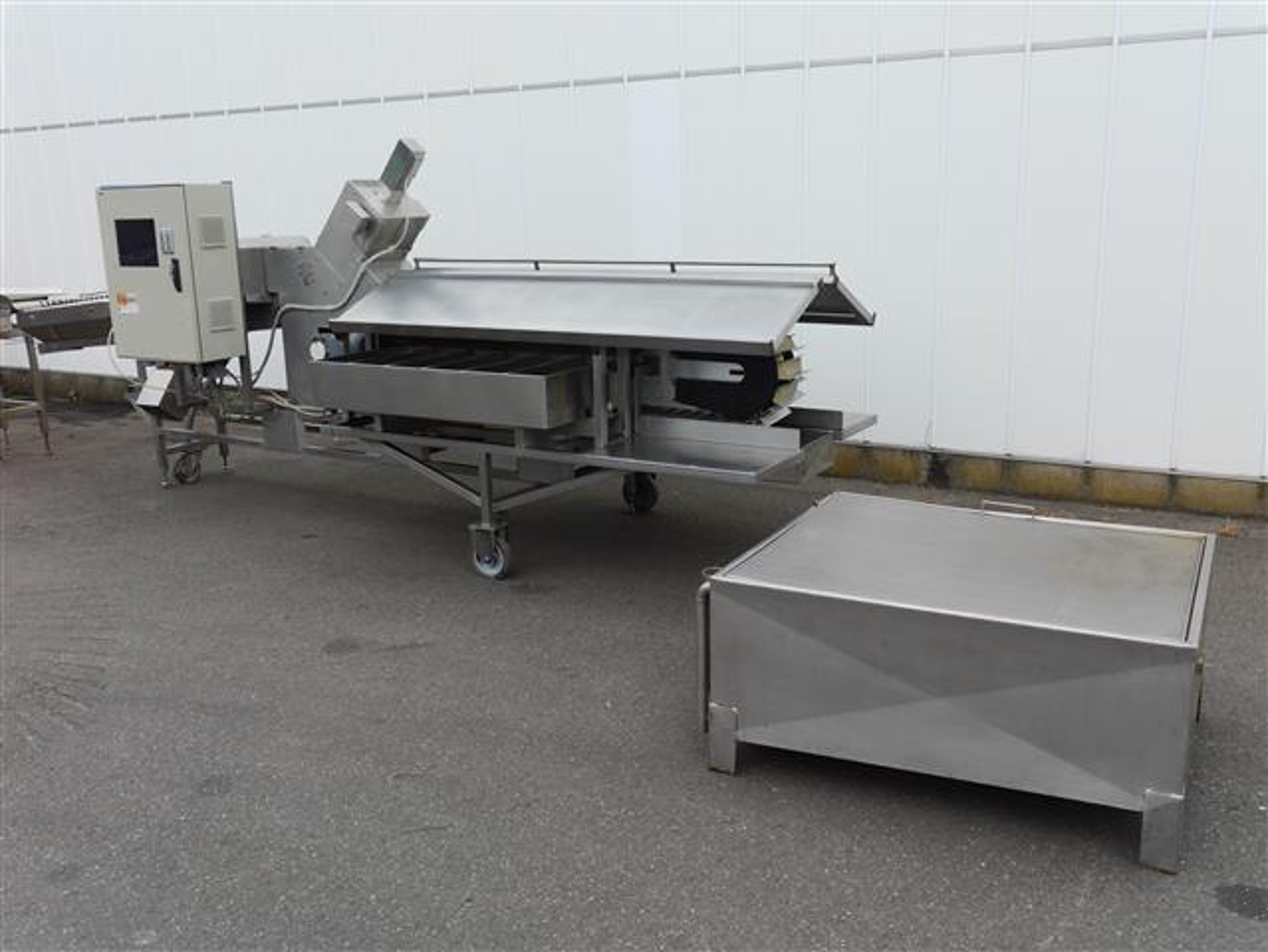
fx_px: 1173
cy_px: 476
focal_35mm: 32
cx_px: 634
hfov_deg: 56.8
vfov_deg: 44.2
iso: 160
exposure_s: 1/200
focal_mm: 16
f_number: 6.3
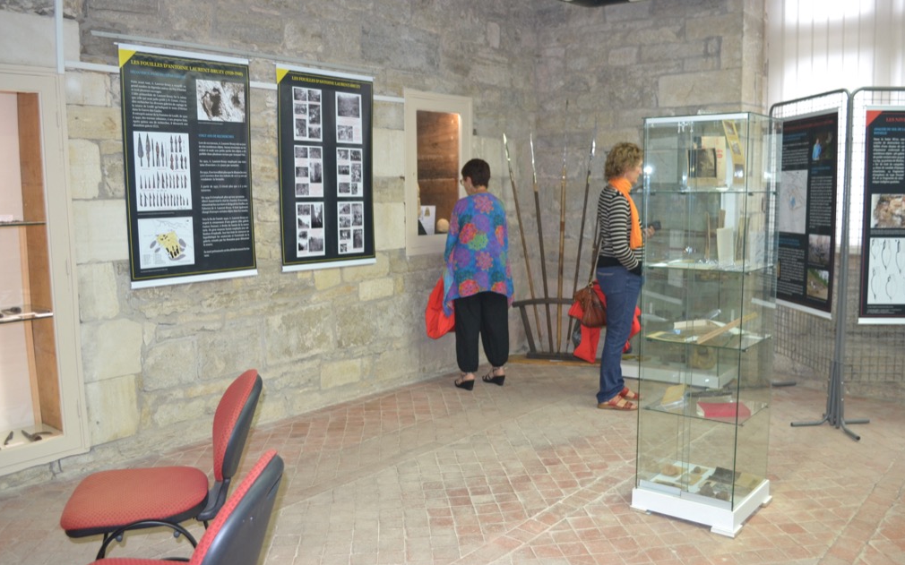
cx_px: 451
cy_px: 291
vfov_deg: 40.6
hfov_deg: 61.2
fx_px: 765
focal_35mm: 31
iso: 800
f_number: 3.8
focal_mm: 20
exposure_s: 1/60
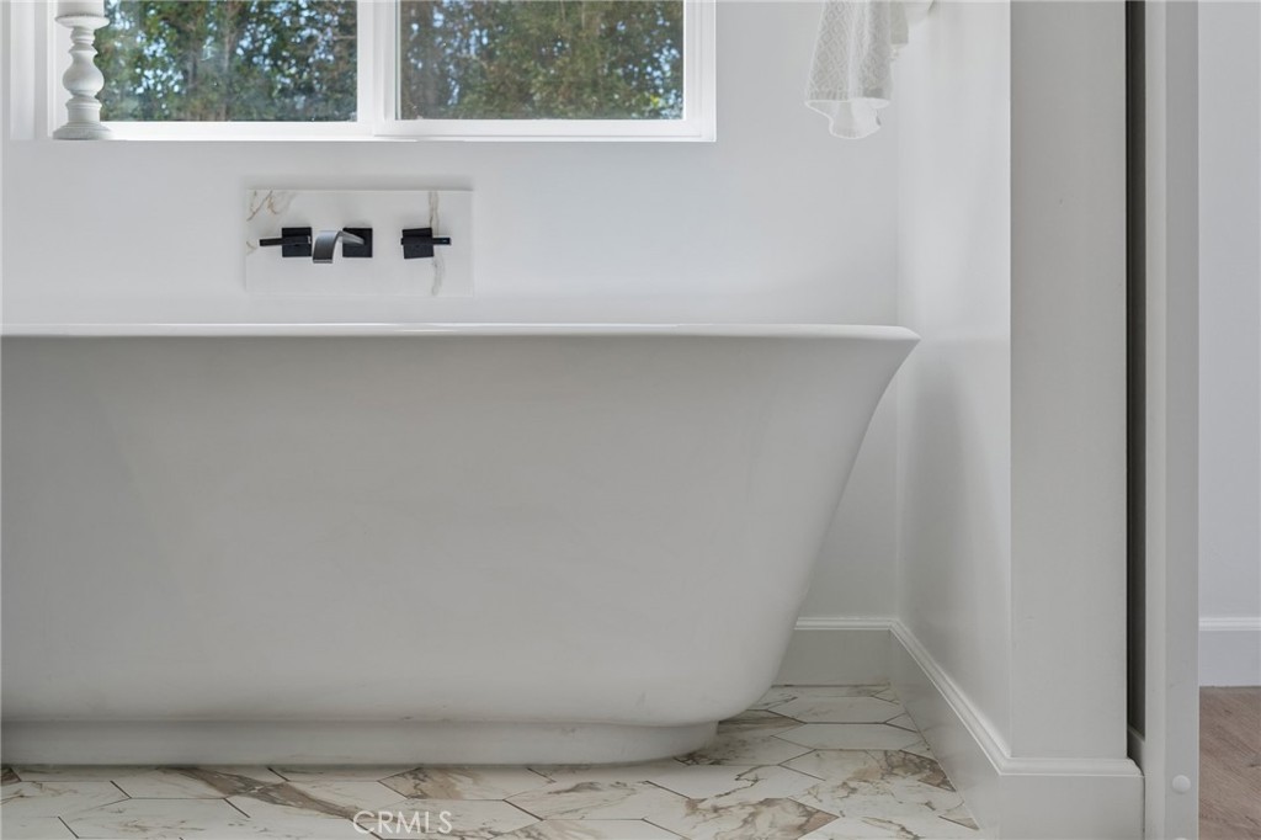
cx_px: 630
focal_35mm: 50
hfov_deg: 39.6
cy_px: 420
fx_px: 1751
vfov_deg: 27.0
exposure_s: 1/100
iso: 320
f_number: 6.3
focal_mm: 50
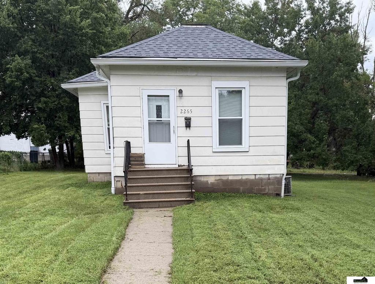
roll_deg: +0.5
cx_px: 188
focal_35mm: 24
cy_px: 142
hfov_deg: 71.4
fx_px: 261
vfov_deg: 57.1
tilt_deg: -12.1
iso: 64
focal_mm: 6.76
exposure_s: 1/252
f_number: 1.78
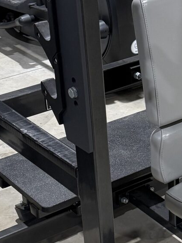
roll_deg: +0.0
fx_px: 764
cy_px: 144
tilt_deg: -28.5
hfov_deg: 13.3
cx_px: 209
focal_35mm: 109
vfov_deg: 18.0
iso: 200
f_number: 1.78
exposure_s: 1/115
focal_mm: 6.76
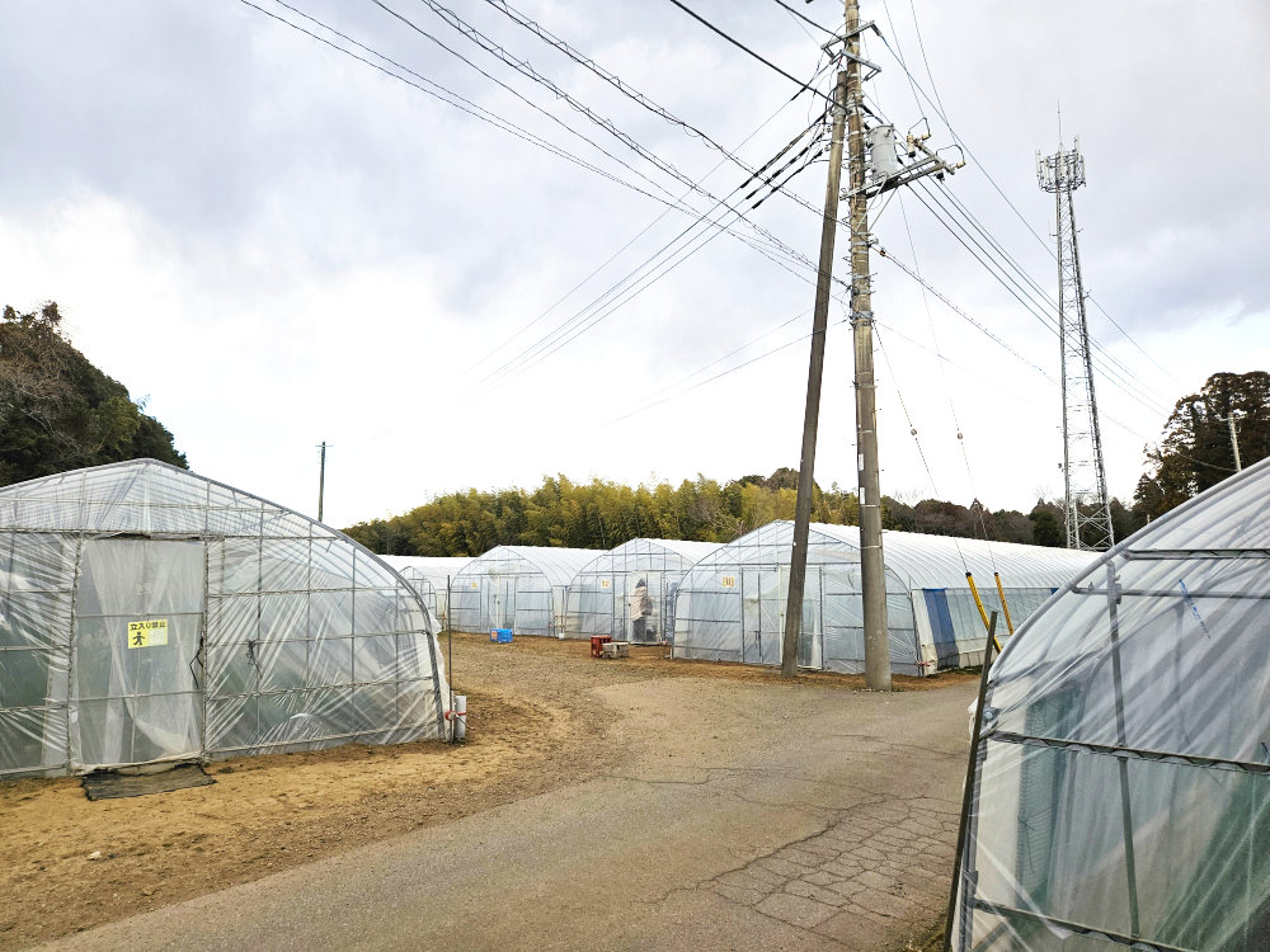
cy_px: 476
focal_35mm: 23
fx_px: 844
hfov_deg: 73.9
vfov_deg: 58.9
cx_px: 635
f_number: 1.8
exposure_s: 1/507
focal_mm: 5.4
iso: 32
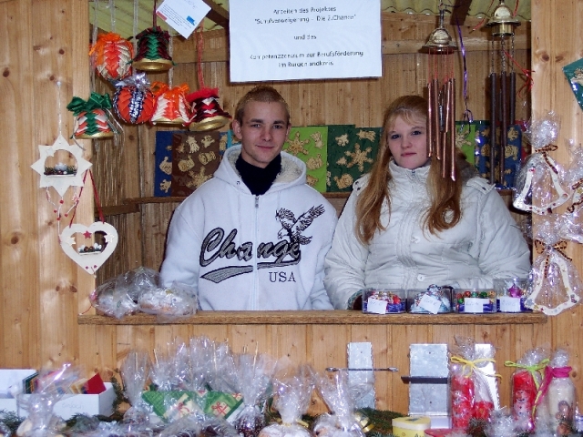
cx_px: 292
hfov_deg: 29.8
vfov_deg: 22.6
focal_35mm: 65
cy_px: 218
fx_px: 1095
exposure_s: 1/90
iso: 100
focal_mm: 13.3
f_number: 3.4
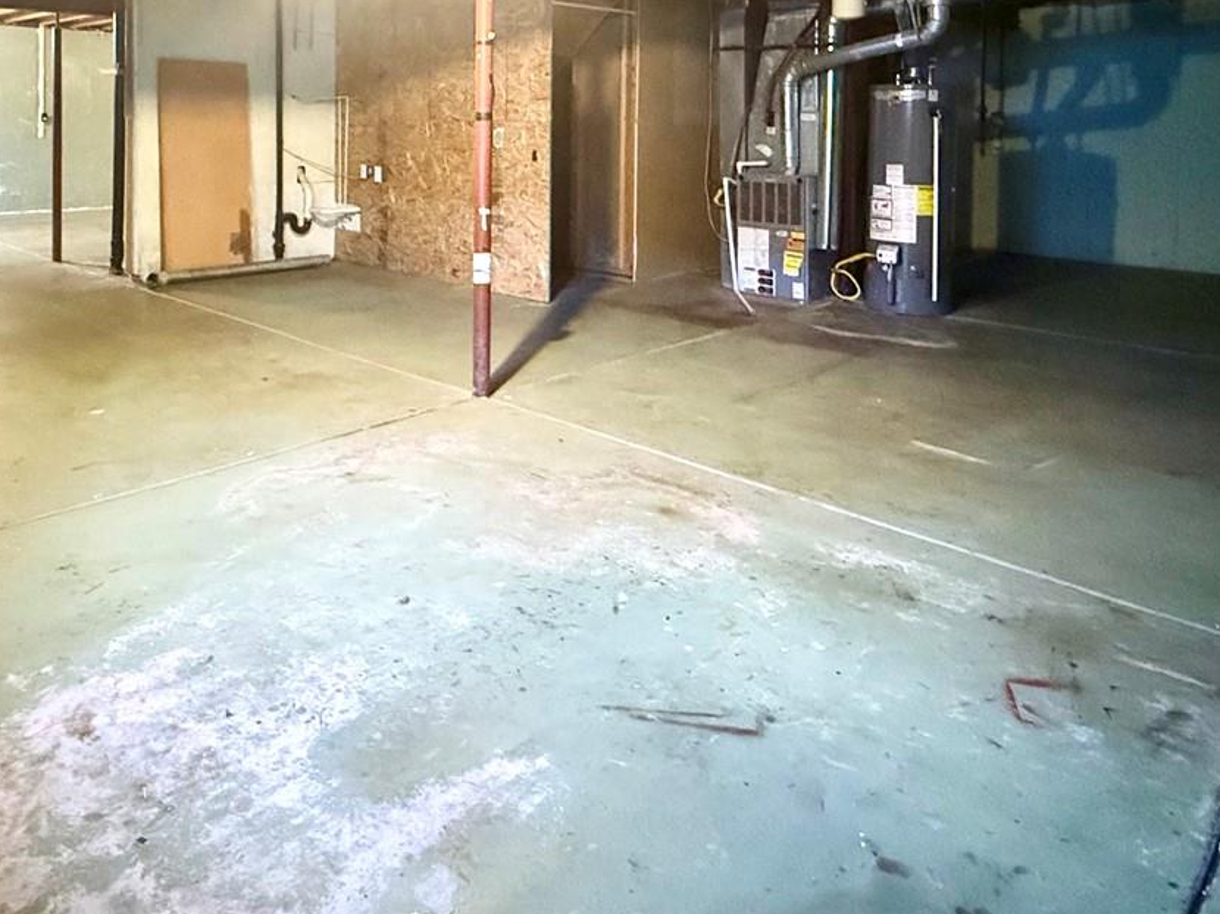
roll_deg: -1.0
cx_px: 415
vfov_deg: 47.2
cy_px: 125
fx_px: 951
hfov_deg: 63.8
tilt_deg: -0.7
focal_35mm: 27
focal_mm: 2.22
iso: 1600
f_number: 2.2
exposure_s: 1/40
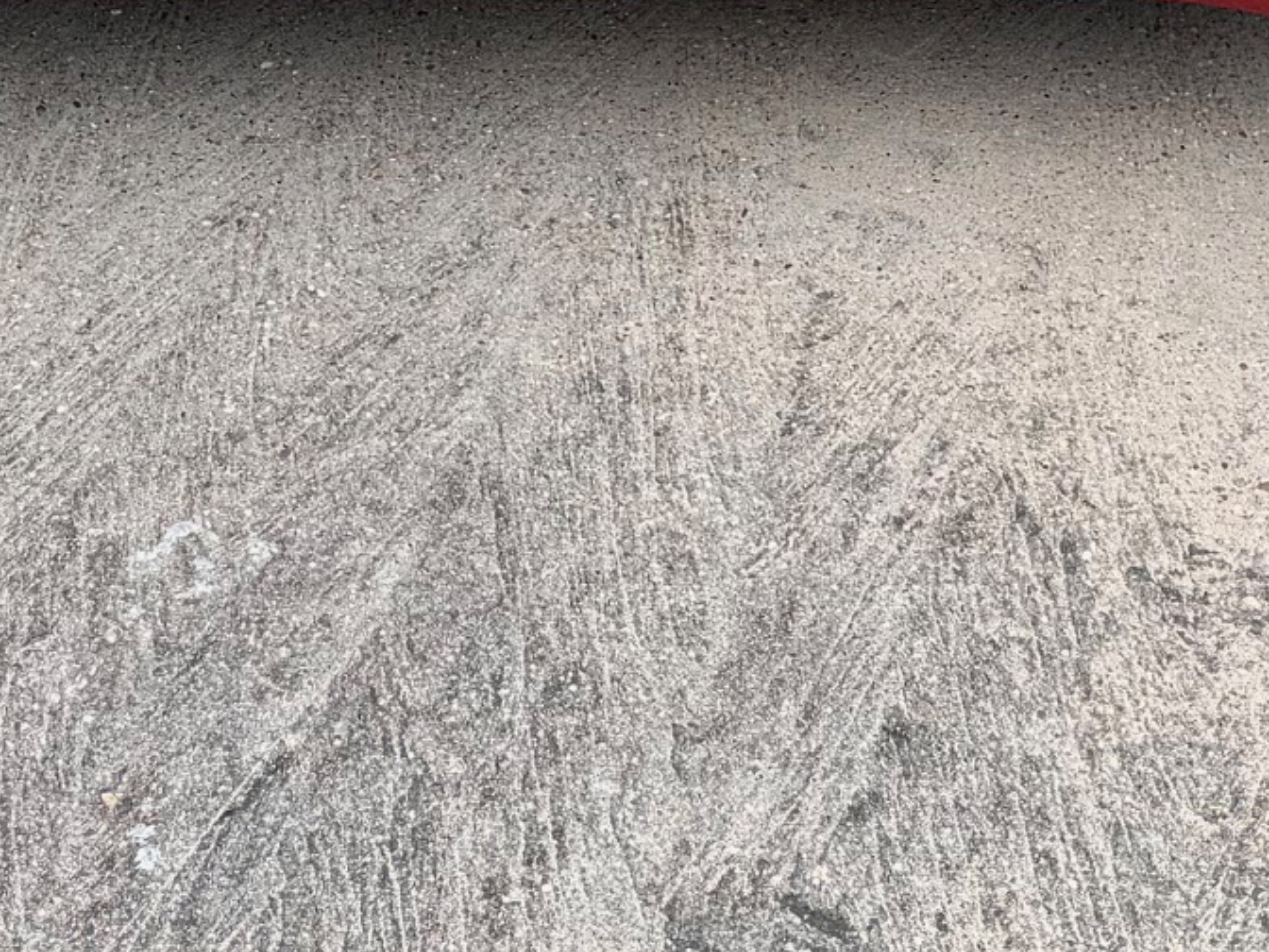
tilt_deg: -19.0
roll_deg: +0.3
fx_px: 3739
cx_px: 500
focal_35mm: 102
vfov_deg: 13.3
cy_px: -654
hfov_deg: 19.2
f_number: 1.78
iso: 80
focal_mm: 6.76
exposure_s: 1/831
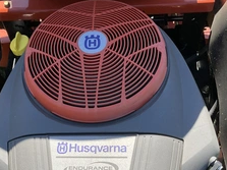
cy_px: 129
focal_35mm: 52
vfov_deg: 27.6
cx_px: 86
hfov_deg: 36.6
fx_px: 341
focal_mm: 3
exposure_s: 1/556
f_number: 1.8
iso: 25
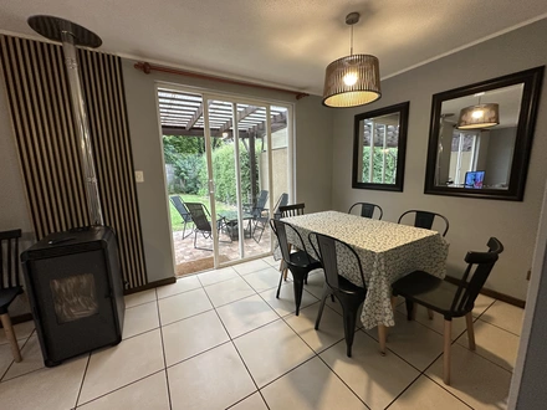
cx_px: 274
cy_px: 205
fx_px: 221
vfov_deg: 85.7
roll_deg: +2.0
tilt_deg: -8.5
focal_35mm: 14
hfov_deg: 102.1
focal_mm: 2.22
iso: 250
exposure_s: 1/50
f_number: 2.2
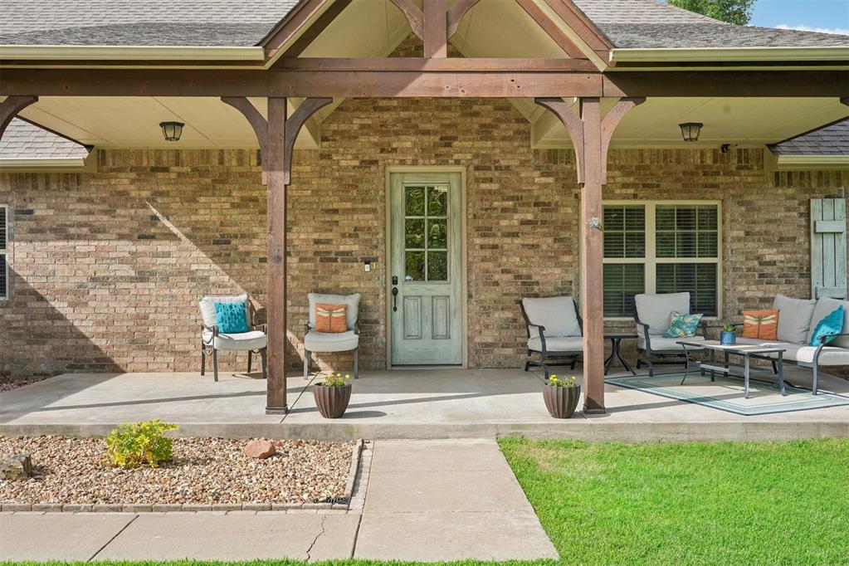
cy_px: 283
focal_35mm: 35
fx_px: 825
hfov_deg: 54.4
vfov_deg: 37.9
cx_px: 424
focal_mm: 35
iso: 100
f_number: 8
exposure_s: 1/100
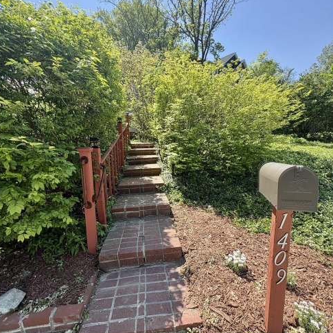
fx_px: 185
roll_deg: +1.4
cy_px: 171
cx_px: 162
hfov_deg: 83.9
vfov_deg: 84.0
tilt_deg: -7.0
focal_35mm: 17
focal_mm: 2.22
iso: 40
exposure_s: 1/569
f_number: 2.2
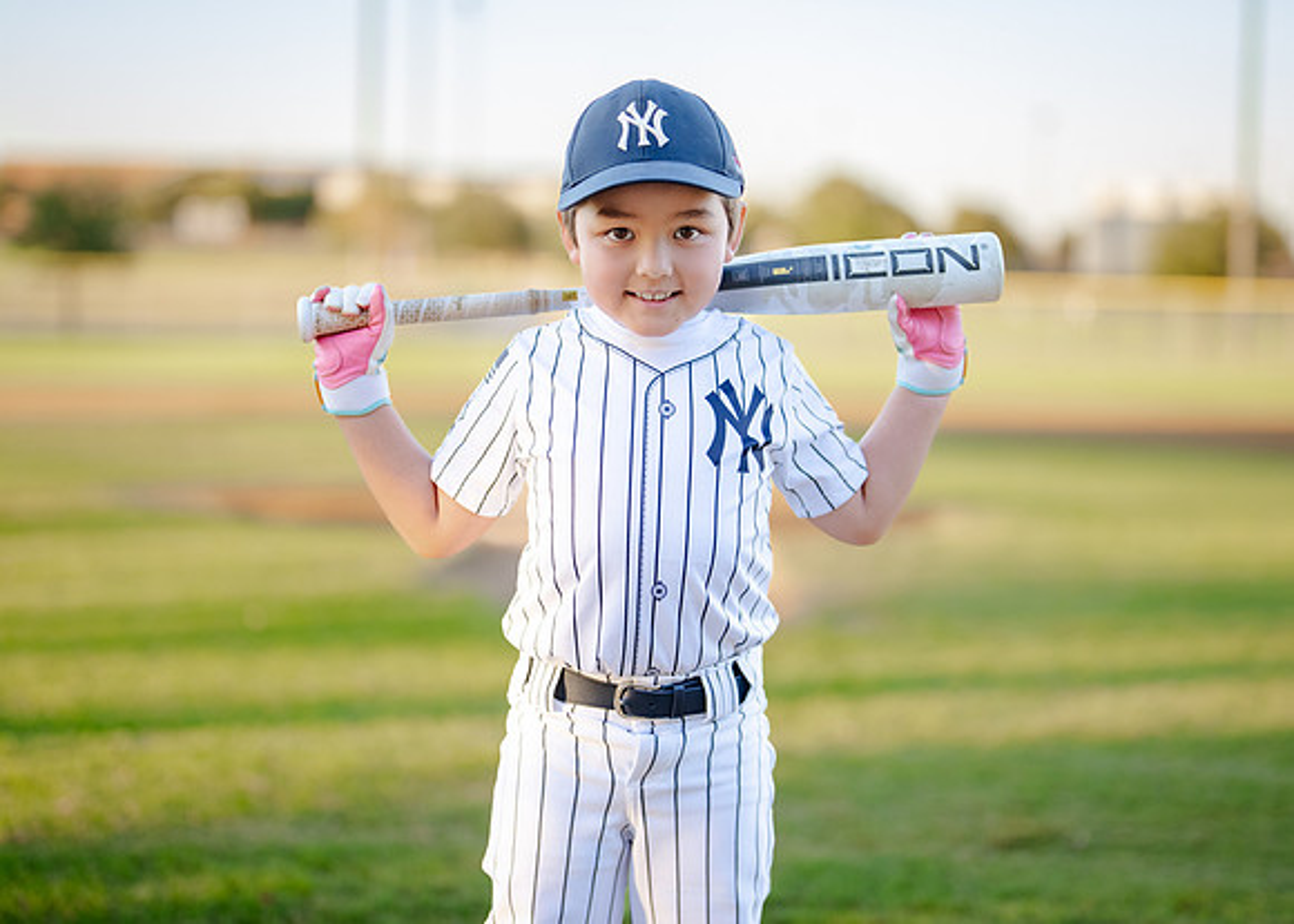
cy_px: 435
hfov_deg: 27.5
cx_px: 657
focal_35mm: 72
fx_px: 2646
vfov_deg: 19.8
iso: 250
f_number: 1.2
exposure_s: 1/1600
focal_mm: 50
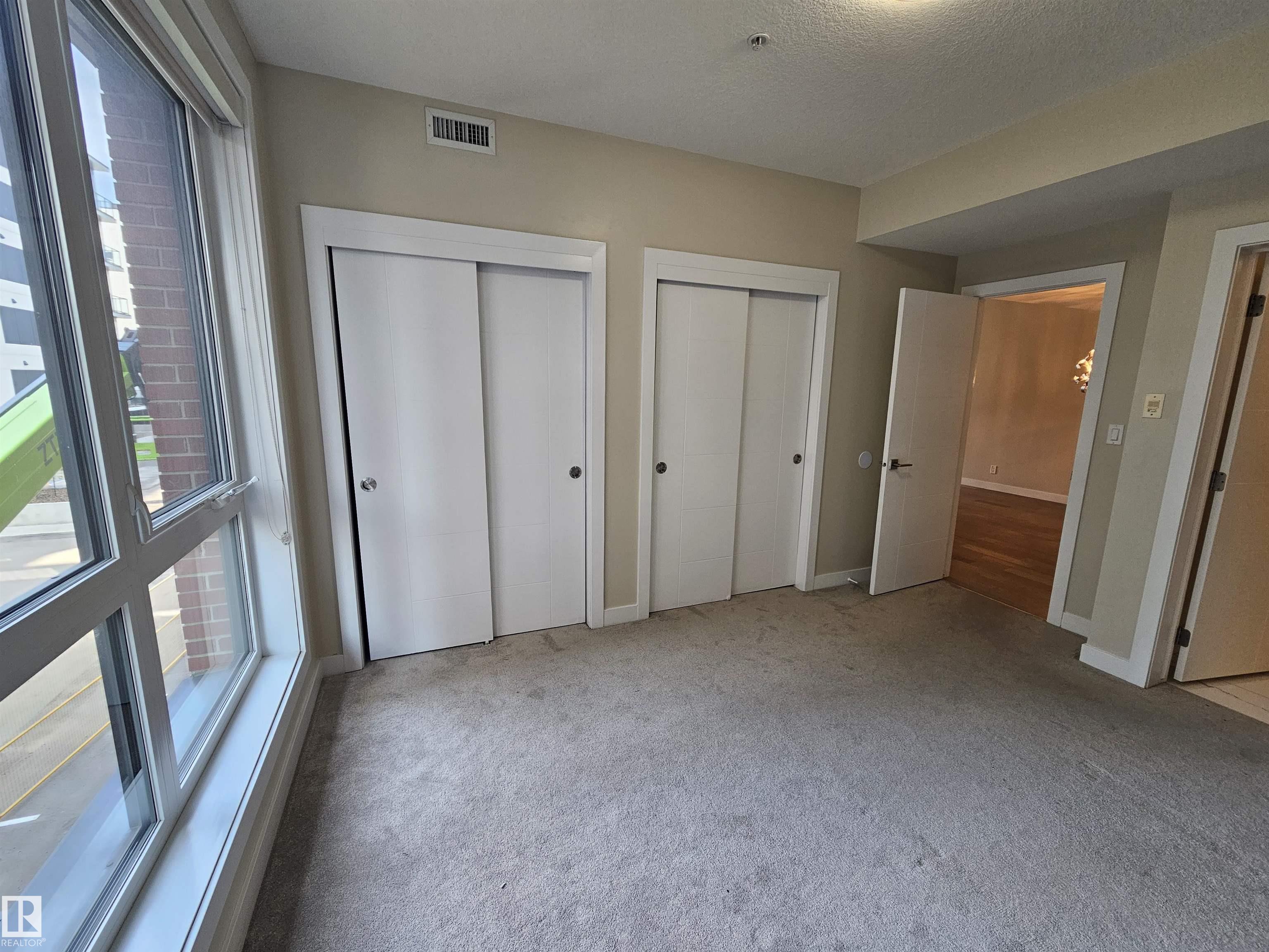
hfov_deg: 106.2
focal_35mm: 13
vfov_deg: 89.9
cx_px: 634
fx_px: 477
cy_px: 476
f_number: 2.2
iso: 100
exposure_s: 1/60
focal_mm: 2.2
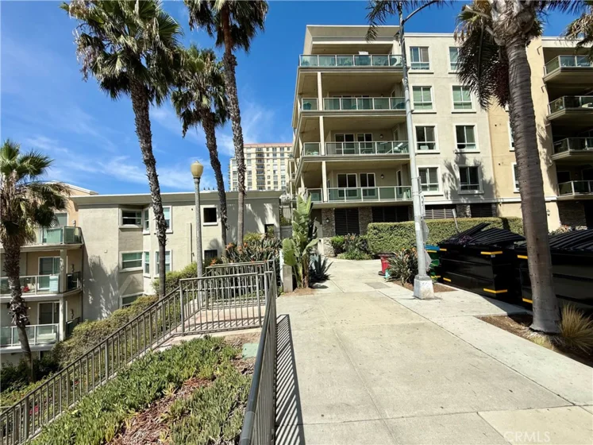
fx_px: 240
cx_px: 296
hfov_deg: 102.1
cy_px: 222
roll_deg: +2.2
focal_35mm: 14
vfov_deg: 85.7
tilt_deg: +5.6
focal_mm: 2.22
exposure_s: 1/2024
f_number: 2.2
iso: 50
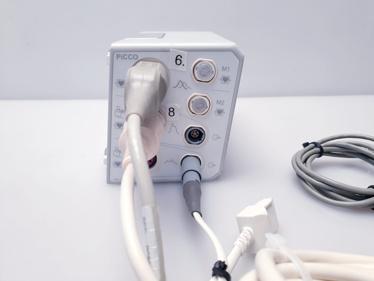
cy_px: 140
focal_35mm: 26
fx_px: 281
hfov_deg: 67.3
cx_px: 187
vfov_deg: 53.1
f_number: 2.4
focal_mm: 4.3
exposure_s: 1/50
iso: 64
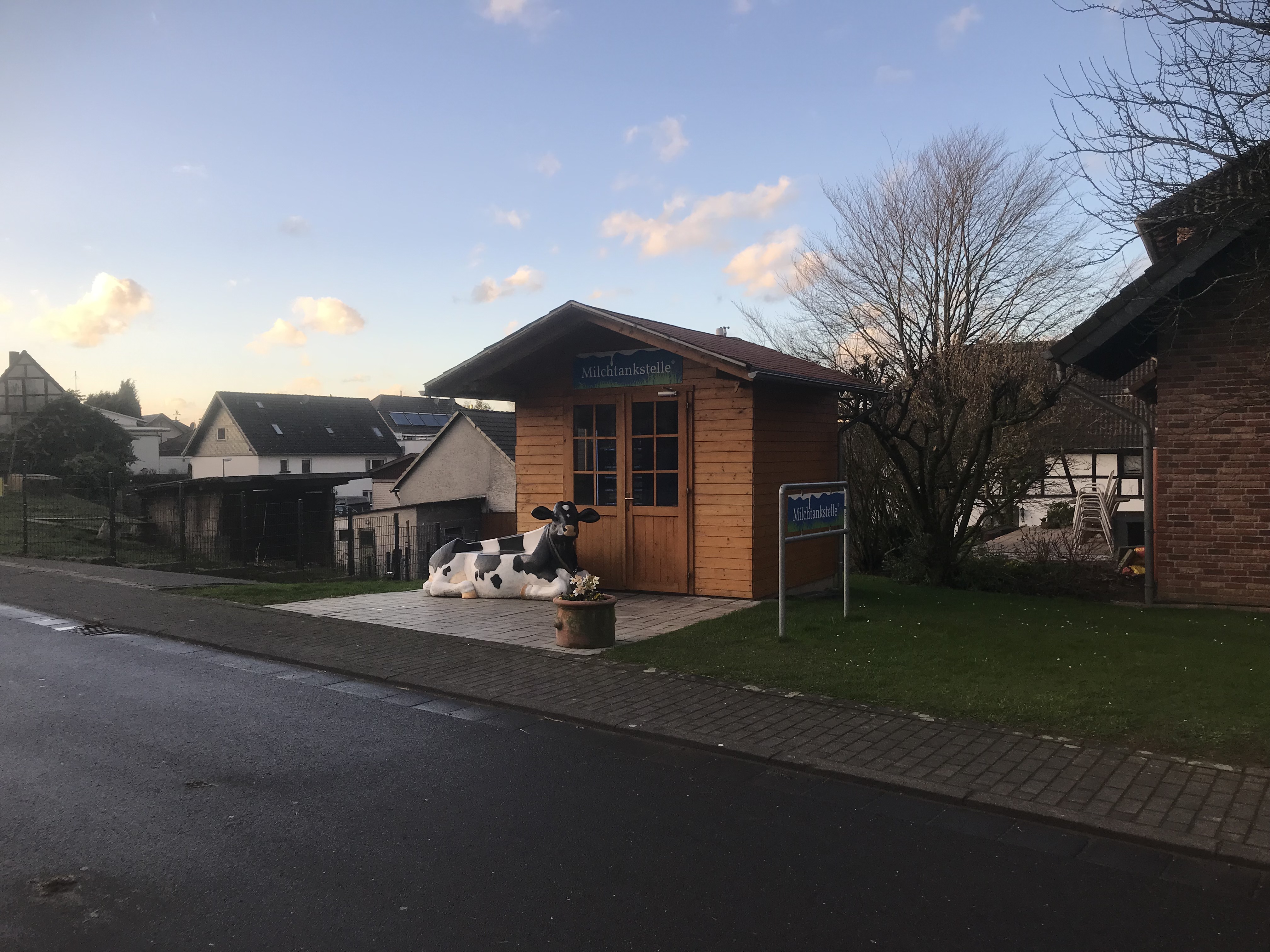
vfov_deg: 49.7
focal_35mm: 28
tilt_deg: -0.3
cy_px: 476
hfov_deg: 63.4
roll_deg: +0.7
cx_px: 635
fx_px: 1027
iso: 20
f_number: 1.8
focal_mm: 3.99
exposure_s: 1/383
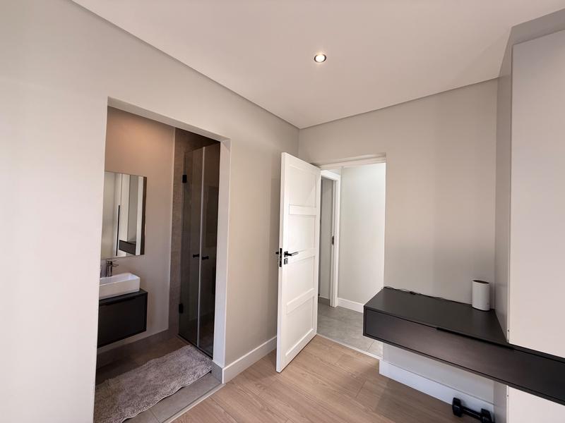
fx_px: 229
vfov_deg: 85.7
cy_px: 212
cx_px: 282
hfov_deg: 102.1
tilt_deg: +2.5
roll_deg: -1.7
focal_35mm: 14
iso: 100
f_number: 2.2
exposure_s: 1/99
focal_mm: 2.22
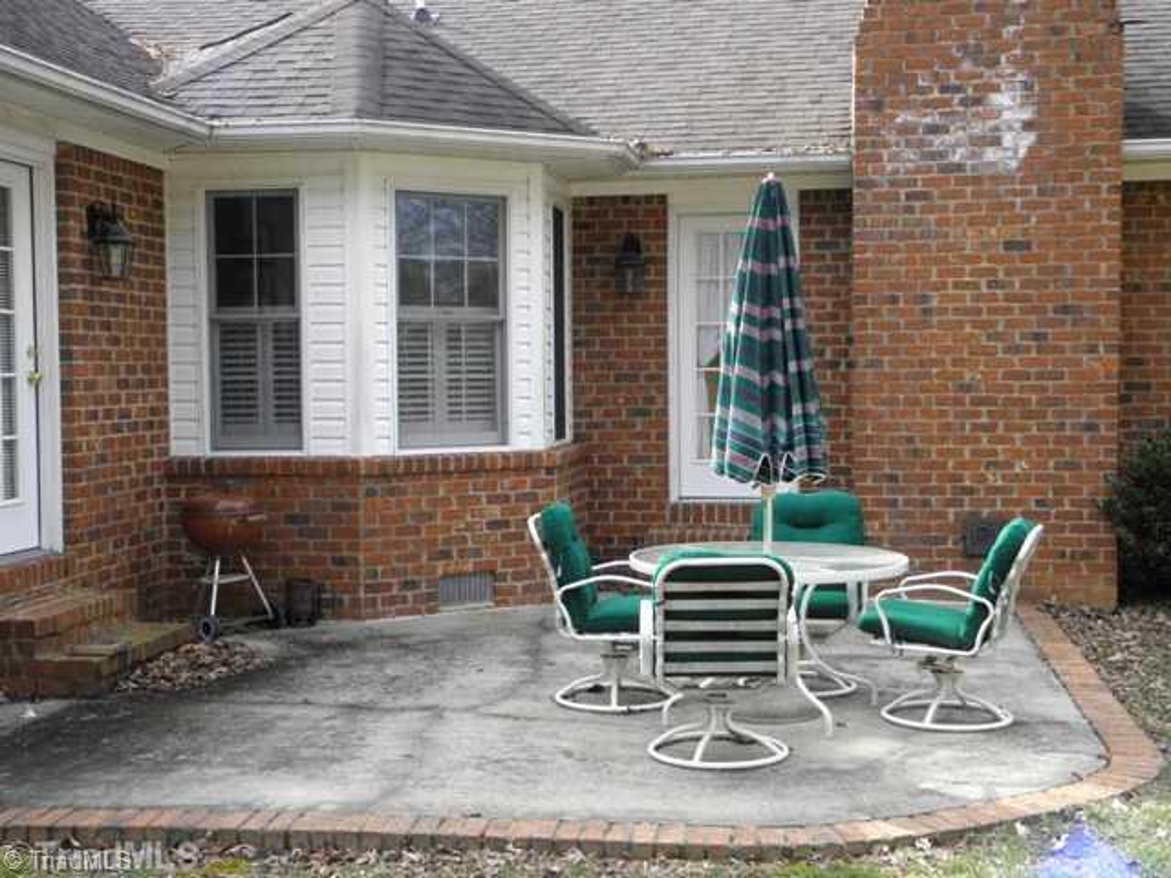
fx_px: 1590
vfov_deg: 30.9
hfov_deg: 40.4
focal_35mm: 47
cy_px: 439
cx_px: 586
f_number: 3.9
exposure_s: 1/100
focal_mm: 8.6
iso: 100
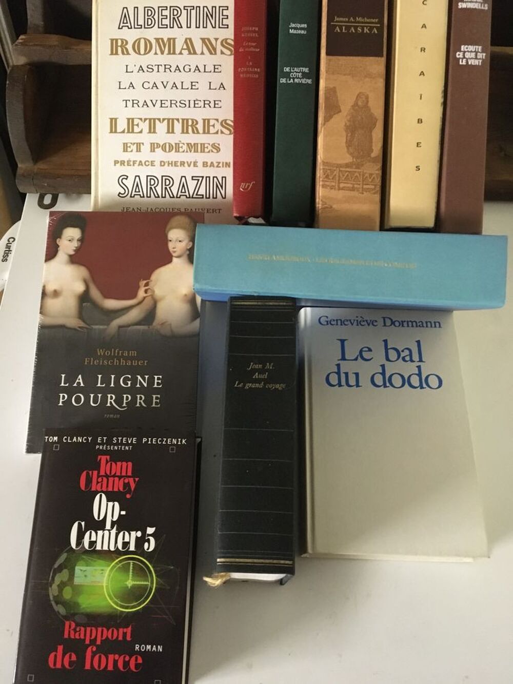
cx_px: 256
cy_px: 342
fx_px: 573
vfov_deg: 61.7
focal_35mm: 29
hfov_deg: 48.2
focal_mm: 4.15
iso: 320
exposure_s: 1/17
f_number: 2.2
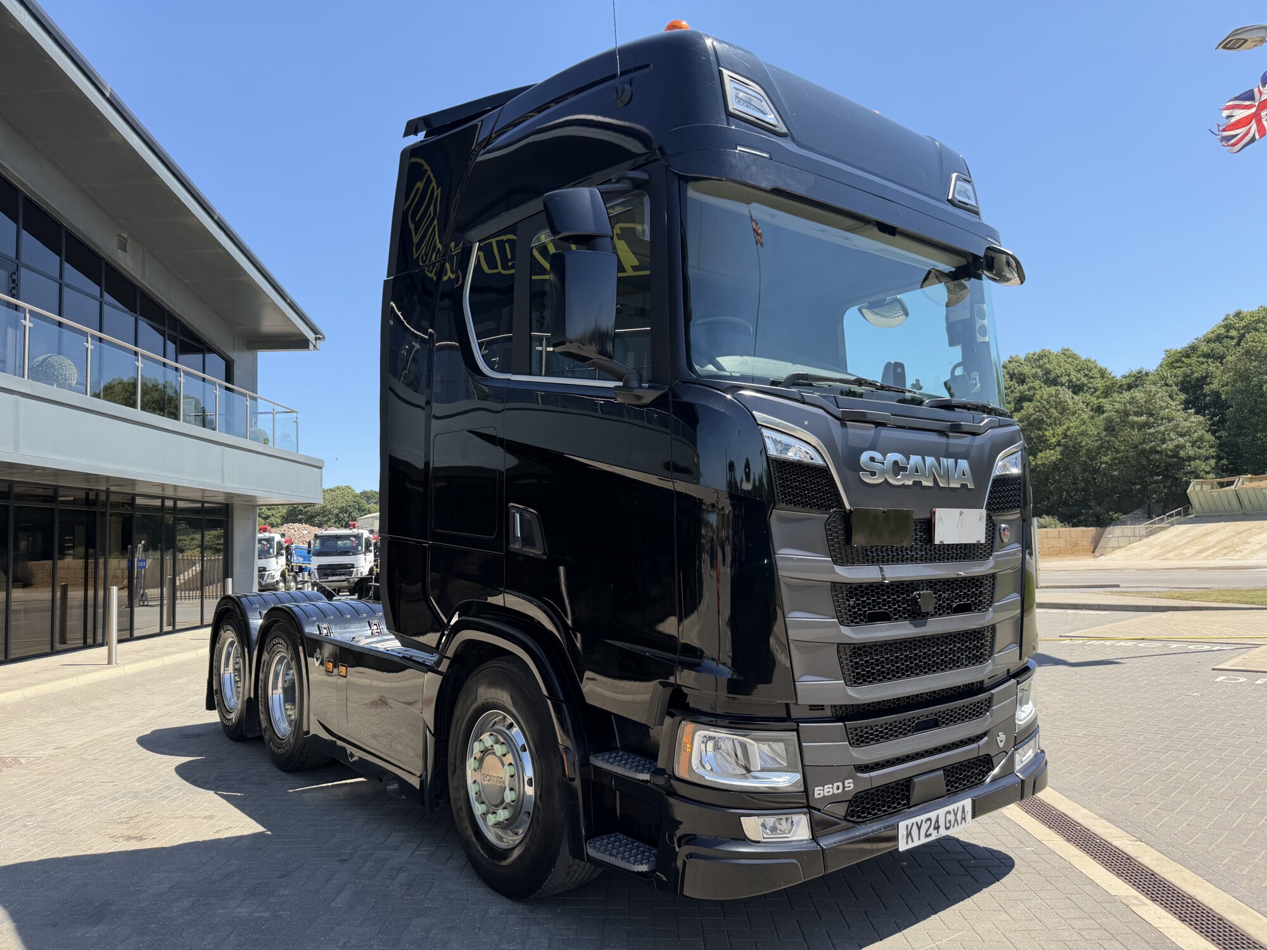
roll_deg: +2.5
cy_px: 475
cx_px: 634
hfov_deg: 71.6
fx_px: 878
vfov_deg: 56.8
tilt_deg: +5.6
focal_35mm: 24
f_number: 1.78
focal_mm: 6.76
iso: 80
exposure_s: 1/1812
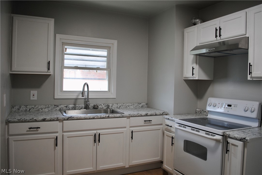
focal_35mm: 27
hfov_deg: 67.3
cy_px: 88
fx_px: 197
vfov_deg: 48.0
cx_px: 131
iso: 200
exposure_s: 1/30
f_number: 3.5
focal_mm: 18
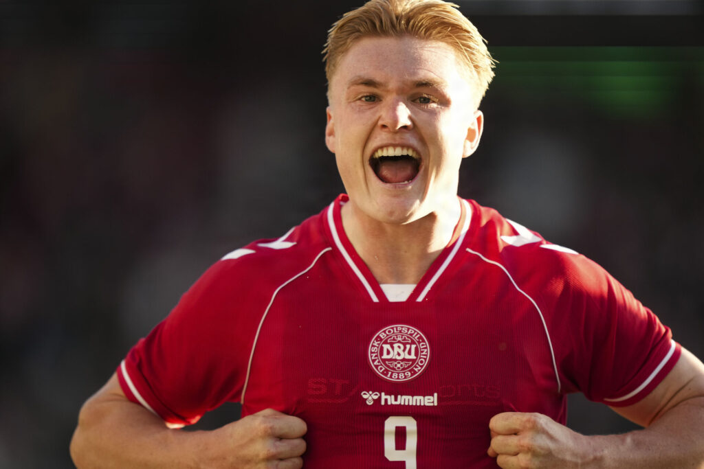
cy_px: 234
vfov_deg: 3.4
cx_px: 352
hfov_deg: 5.2
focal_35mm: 400
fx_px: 7823
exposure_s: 1/2000
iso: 800
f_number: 2.8
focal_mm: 400
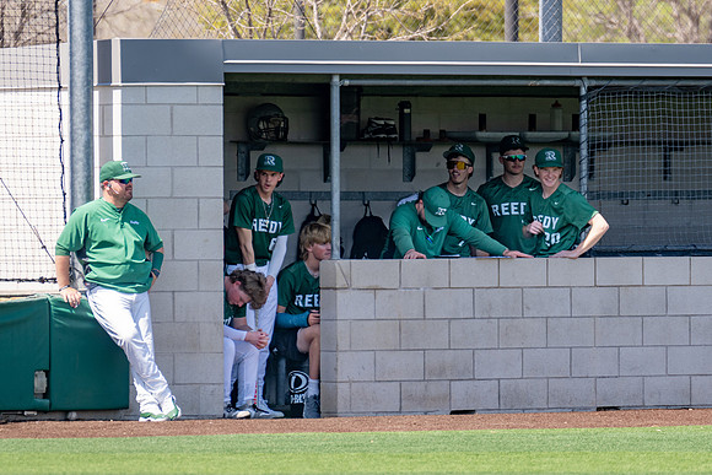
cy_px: 227
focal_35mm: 471
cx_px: 476
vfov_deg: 2.9
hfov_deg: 4.4
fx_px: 9316
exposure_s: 1/1000
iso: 320
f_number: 4
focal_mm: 280
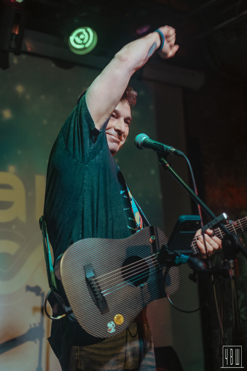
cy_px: 186
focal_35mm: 50
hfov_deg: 27.0
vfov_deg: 39.6
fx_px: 515
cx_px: 124
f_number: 2.2
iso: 400
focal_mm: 50
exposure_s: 1/200
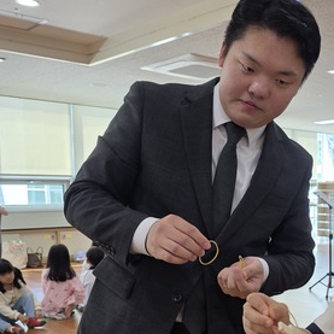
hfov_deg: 32.8
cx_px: 303
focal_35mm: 49
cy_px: 253
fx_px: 535
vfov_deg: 33.9
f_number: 1.7
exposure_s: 1/120
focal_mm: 6.3
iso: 80
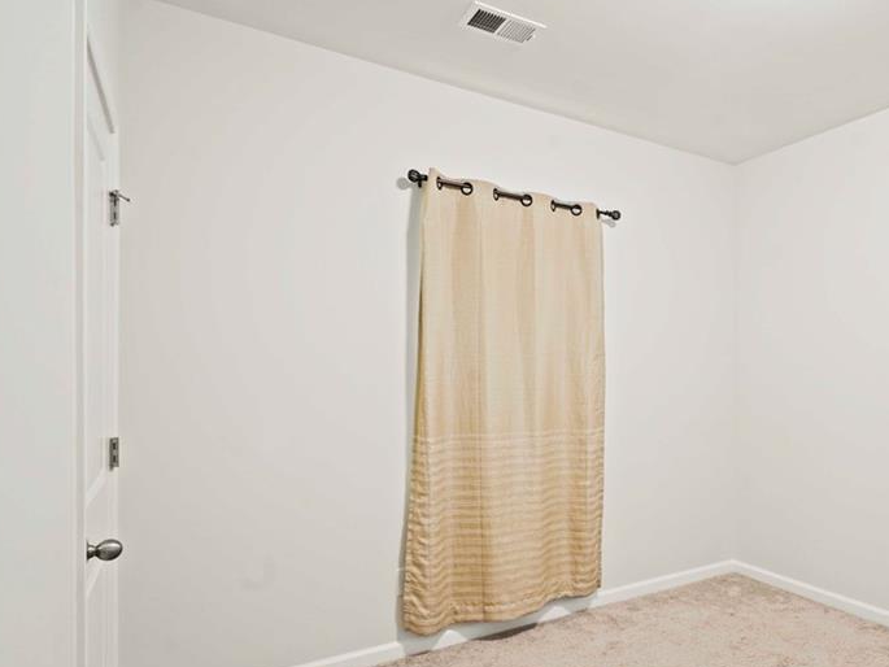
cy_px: 380
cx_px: 648
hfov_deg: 69.9
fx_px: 591
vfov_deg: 58.7
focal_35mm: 23
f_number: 8
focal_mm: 16
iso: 400
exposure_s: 1/4
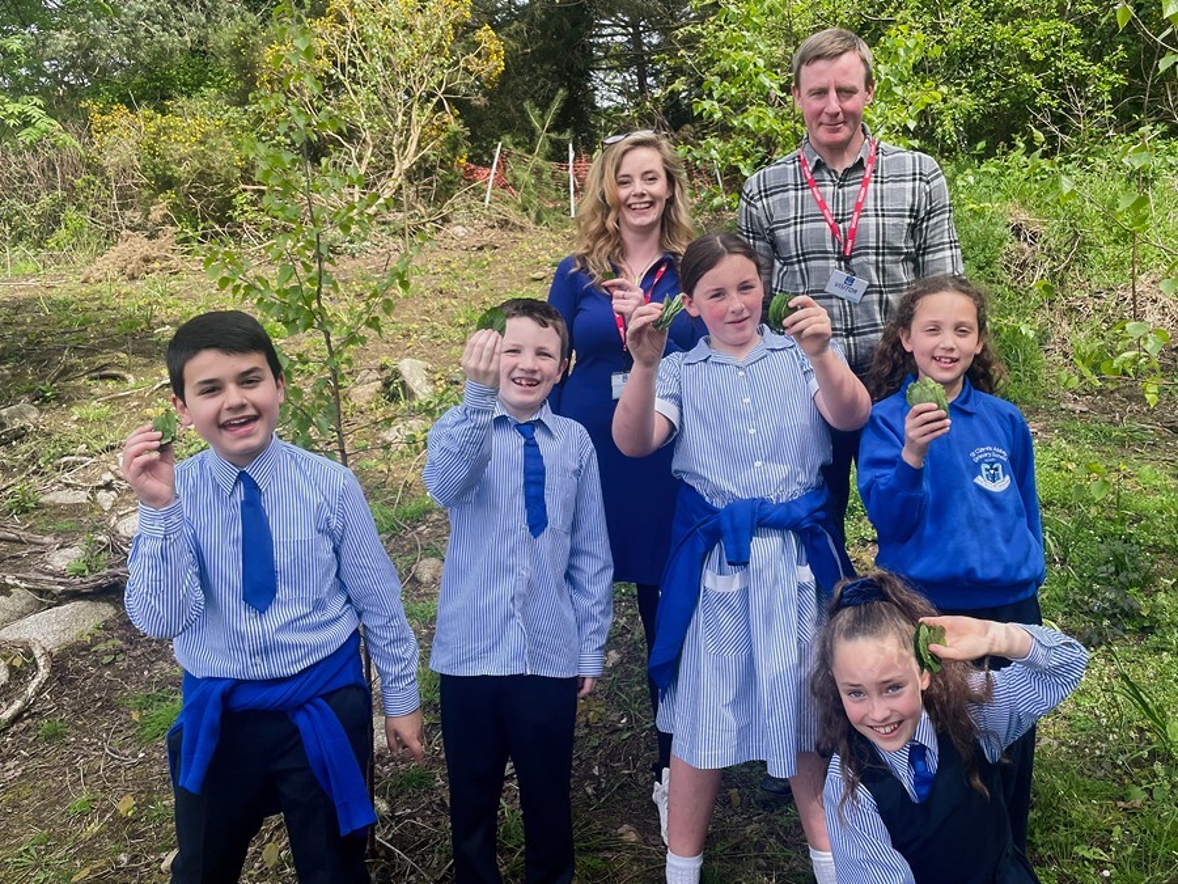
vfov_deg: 53.1
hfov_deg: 67.3
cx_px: 589
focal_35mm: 26
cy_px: 442
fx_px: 885
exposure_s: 1/1006
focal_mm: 4.2
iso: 32
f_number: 1.6
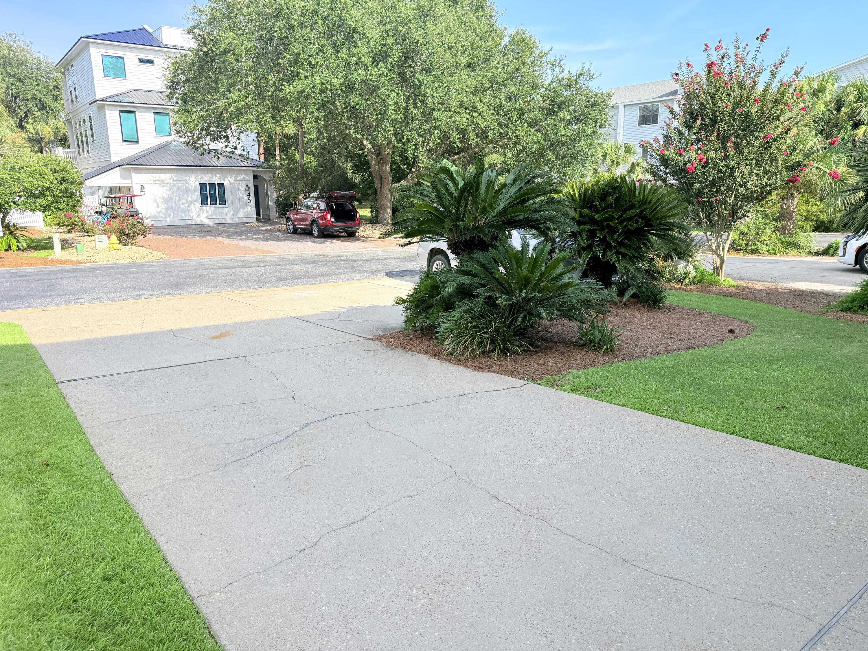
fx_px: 602
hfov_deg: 71.6
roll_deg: +0.3
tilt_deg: -13.7
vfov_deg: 56.8
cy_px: 326
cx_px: 434
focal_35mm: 24
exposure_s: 1/2525
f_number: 1.78
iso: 100
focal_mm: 6.76
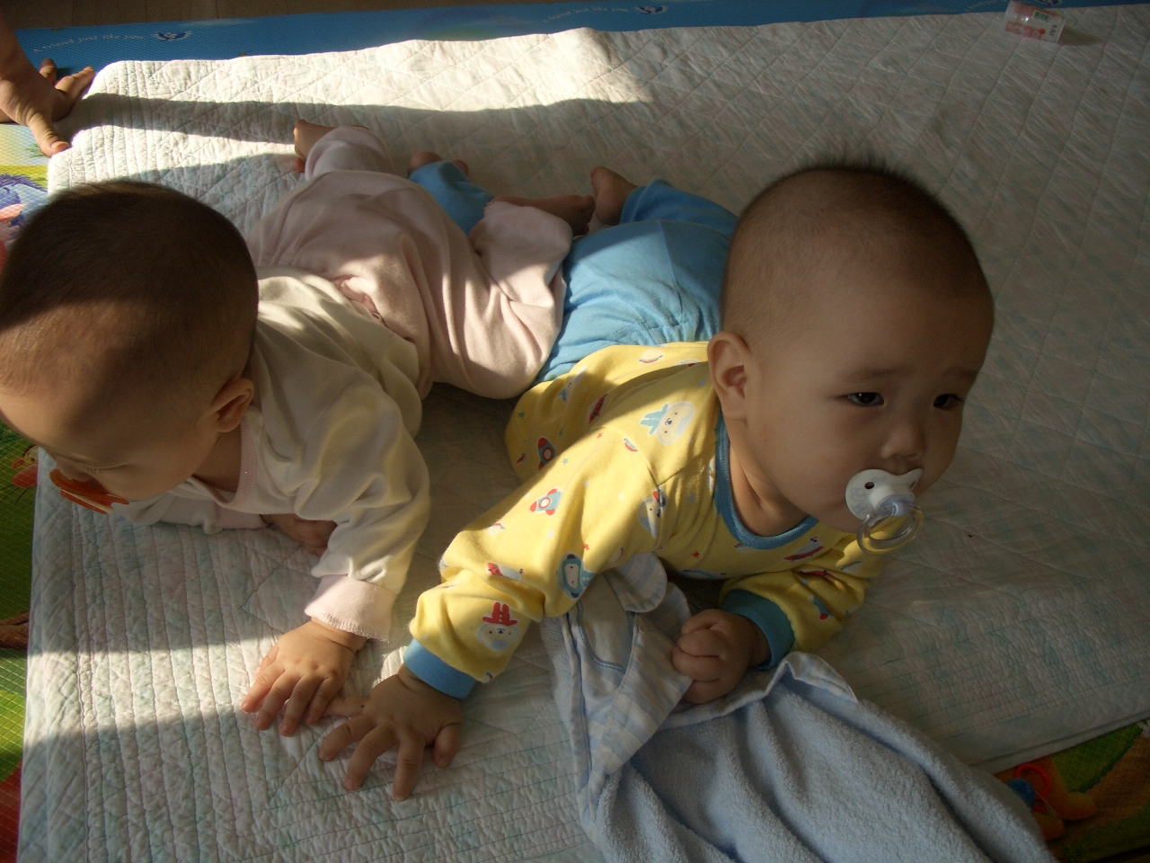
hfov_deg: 55.4
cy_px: 432
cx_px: 575
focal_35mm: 33
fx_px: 1096
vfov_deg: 42.9
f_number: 2.8
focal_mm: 7.1
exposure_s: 1/250
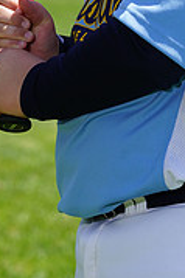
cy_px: -123
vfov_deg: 3.2
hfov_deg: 2.1
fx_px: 4950
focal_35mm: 641
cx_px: 154
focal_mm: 198
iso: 100
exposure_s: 1/160
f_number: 9
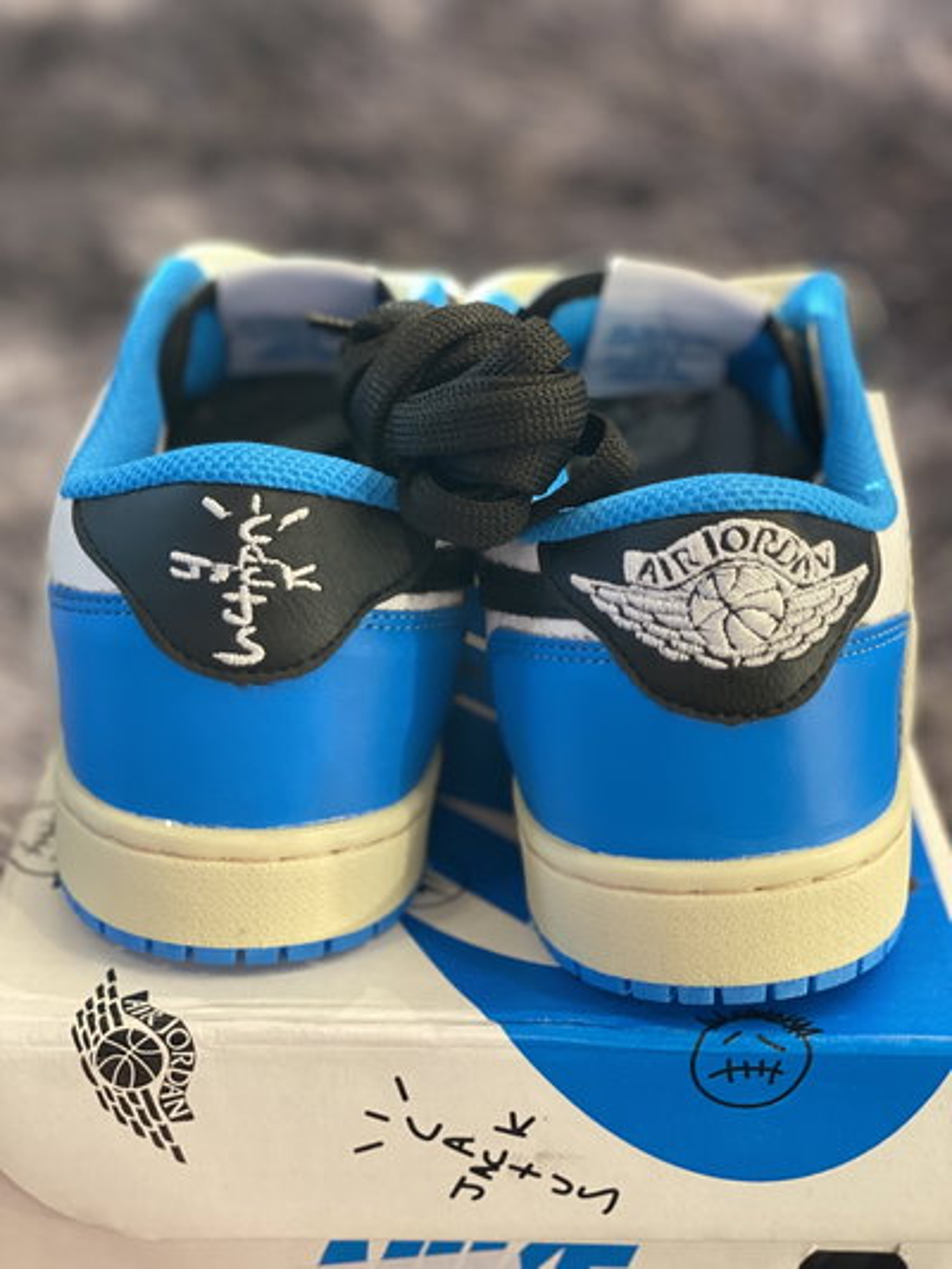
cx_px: 476
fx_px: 1906
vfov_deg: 36.8
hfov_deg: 28.0
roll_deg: +0.2
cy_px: 634
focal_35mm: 52
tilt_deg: -41.2
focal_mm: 6
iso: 250
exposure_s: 1/109
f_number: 2
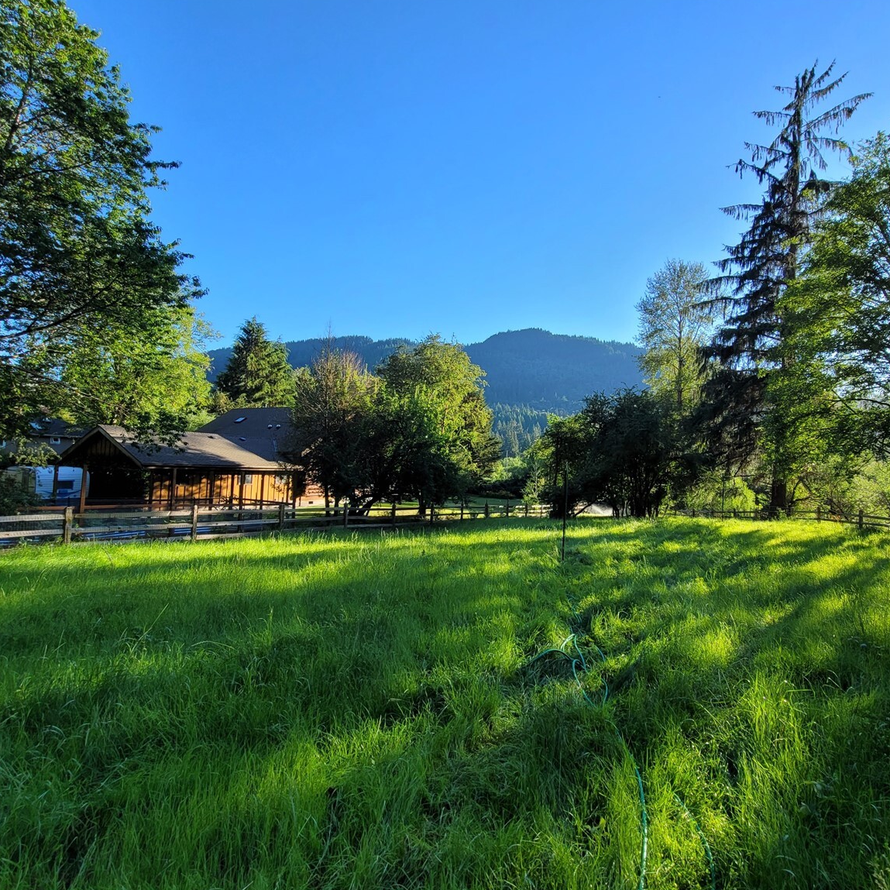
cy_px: 455
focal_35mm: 16
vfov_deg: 87.4
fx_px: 465
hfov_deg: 86.9
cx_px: 510
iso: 64
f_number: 2.2
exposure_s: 1/559
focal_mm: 2.2
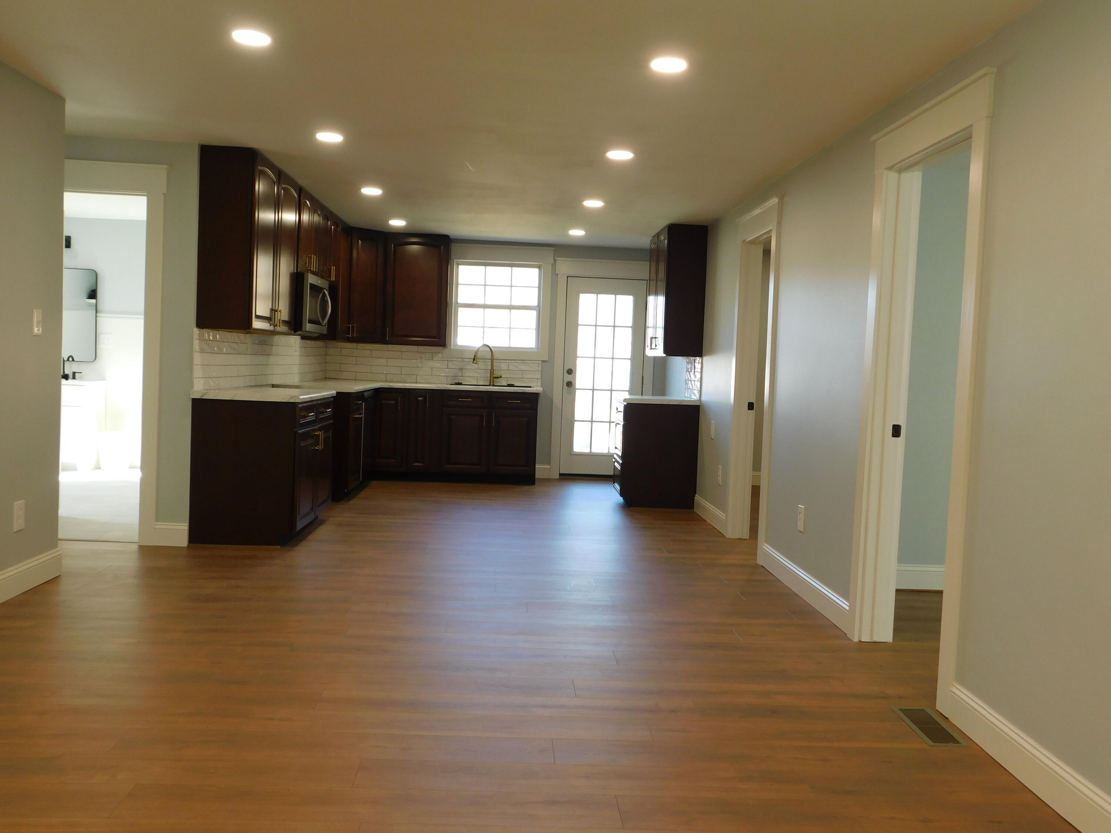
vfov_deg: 46.8
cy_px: 416
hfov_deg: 60.0
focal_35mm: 30
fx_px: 963
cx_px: 556
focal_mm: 5.3
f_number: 3.2
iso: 125
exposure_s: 1/40
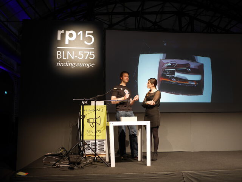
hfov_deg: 46.8
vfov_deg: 36.0
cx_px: 121
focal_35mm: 40
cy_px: 91
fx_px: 280
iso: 250
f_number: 1.7
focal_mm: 20
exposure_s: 1/60
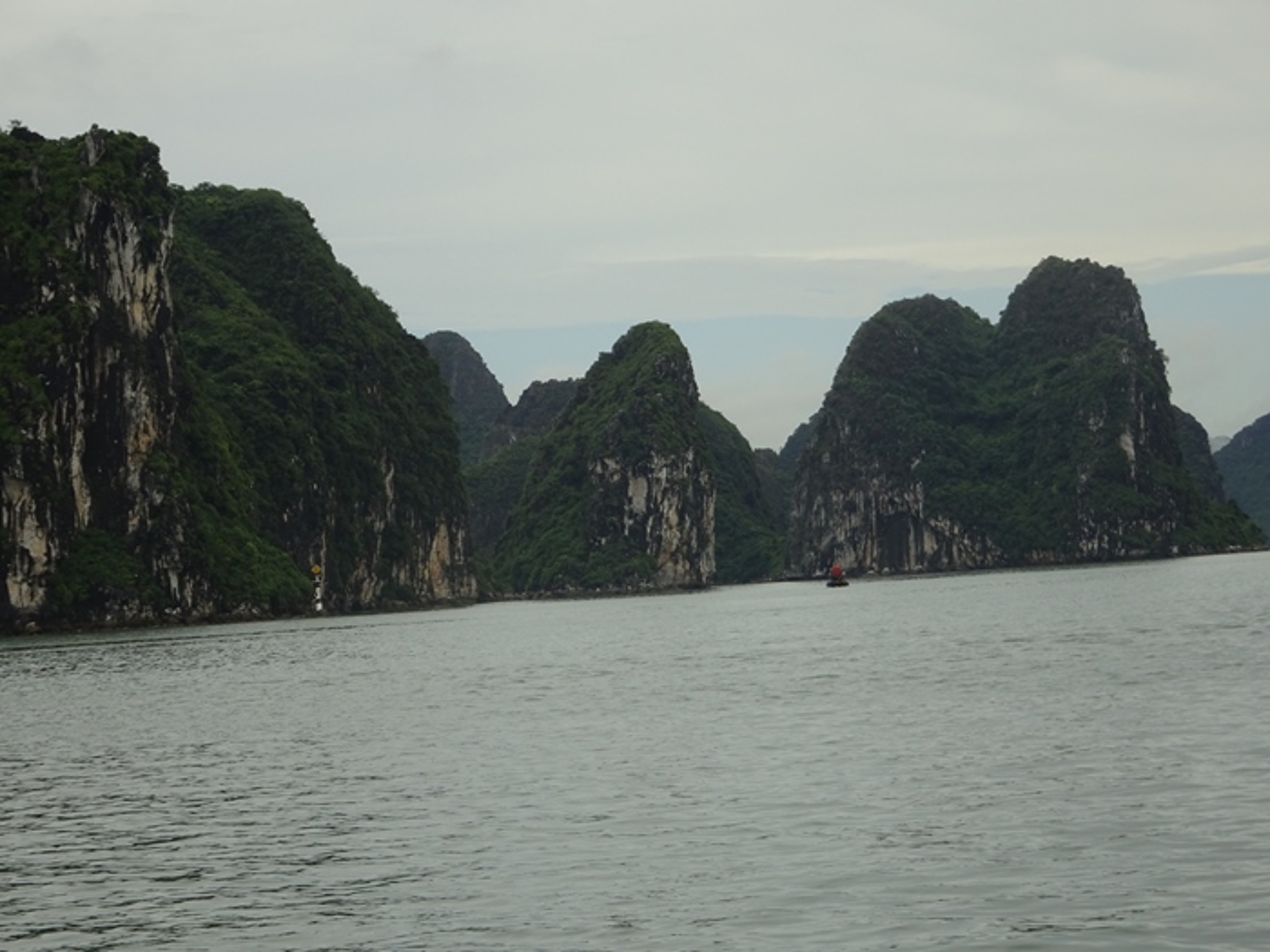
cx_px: 635
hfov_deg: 17.1
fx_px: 4219
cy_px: 476
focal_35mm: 115
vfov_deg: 12.9
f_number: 5.6
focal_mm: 19.68
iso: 80
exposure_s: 1/320
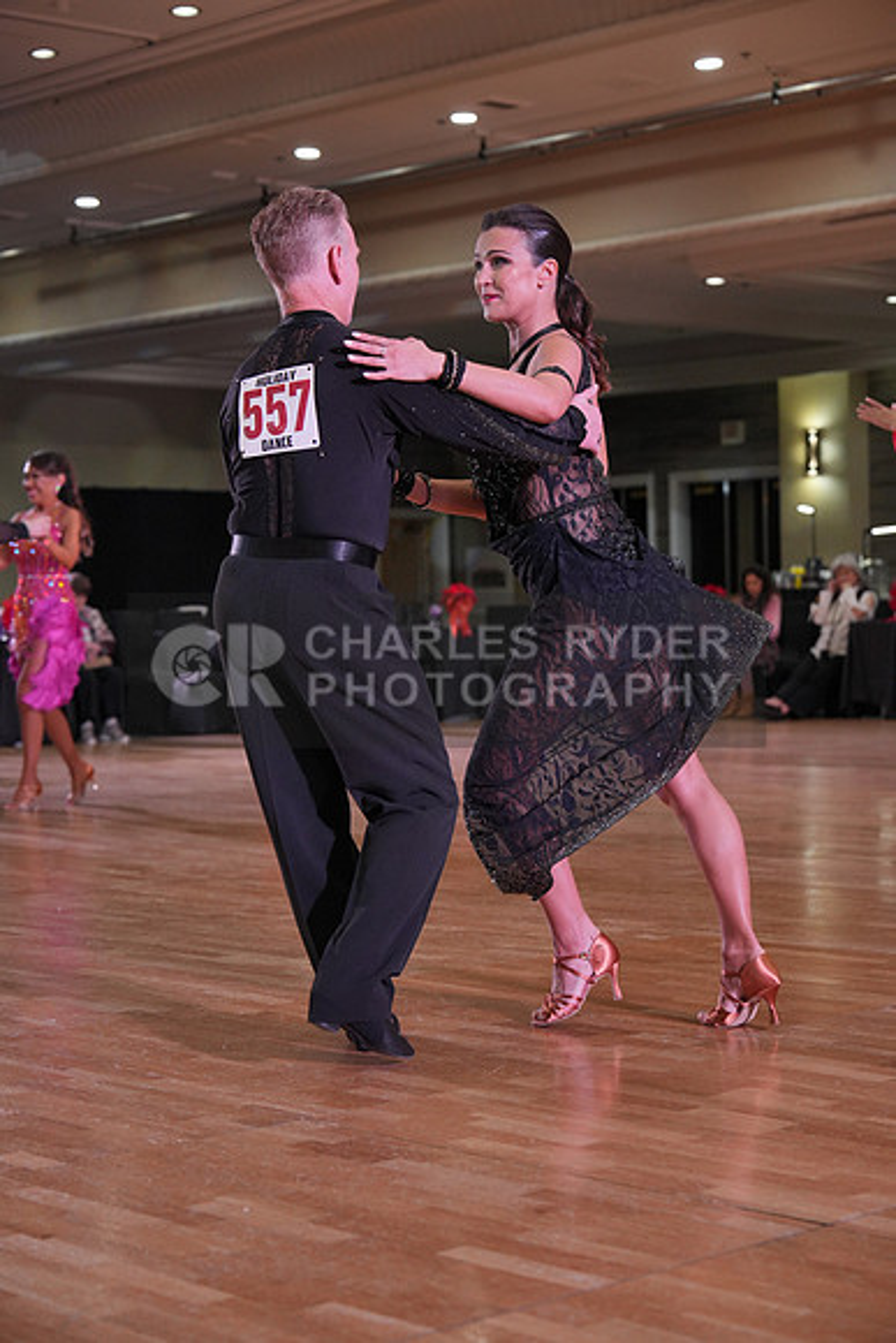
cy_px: 672
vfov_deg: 28.8
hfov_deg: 19.5
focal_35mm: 70
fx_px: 2612
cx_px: 448
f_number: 4
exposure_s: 1/500
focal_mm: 70
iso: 1600
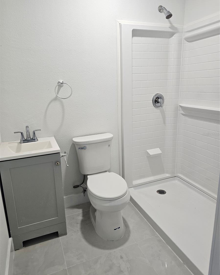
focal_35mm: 24
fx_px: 195
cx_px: 110
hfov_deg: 58.8
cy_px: 134
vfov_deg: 70.3
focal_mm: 6.3
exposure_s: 1/120
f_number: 1.7
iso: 160
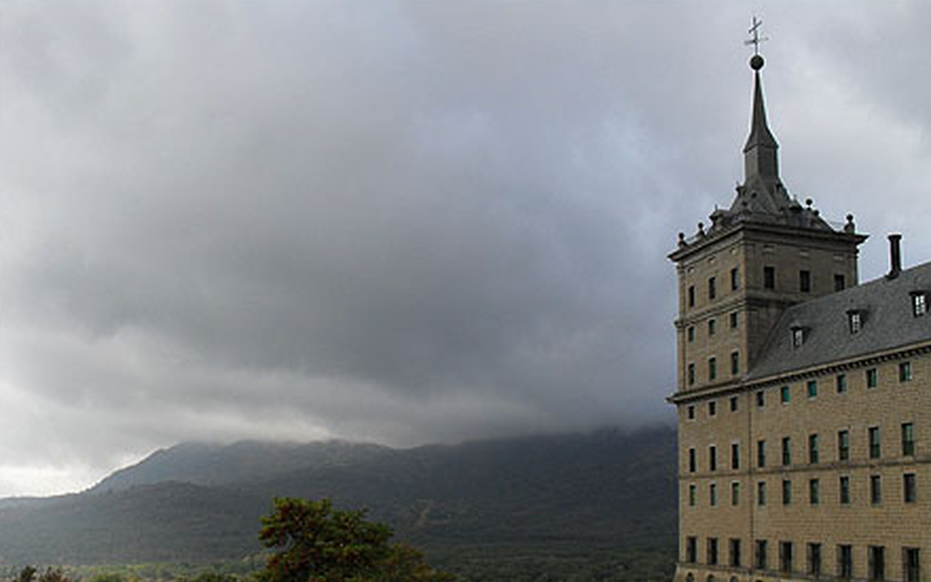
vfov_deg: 33.5
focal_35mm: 38
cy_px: 347
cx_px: 463
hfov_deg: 51.5
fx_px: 964
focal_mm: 6.3
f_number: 8.4
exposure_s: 1/180
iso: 100
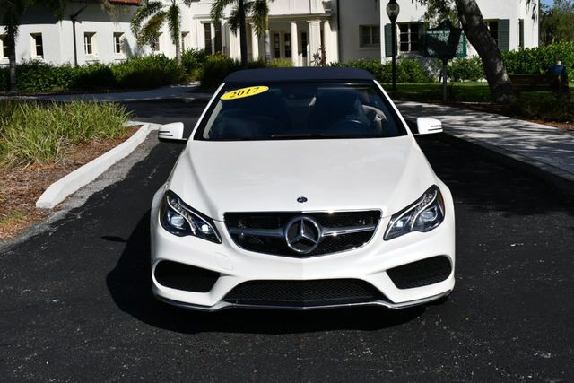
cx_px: 287
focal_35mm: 60
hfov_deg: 33.4
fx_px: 957
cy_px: 192
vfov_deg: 22.6
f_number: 10
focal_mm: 30
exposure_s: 1/400
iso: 100
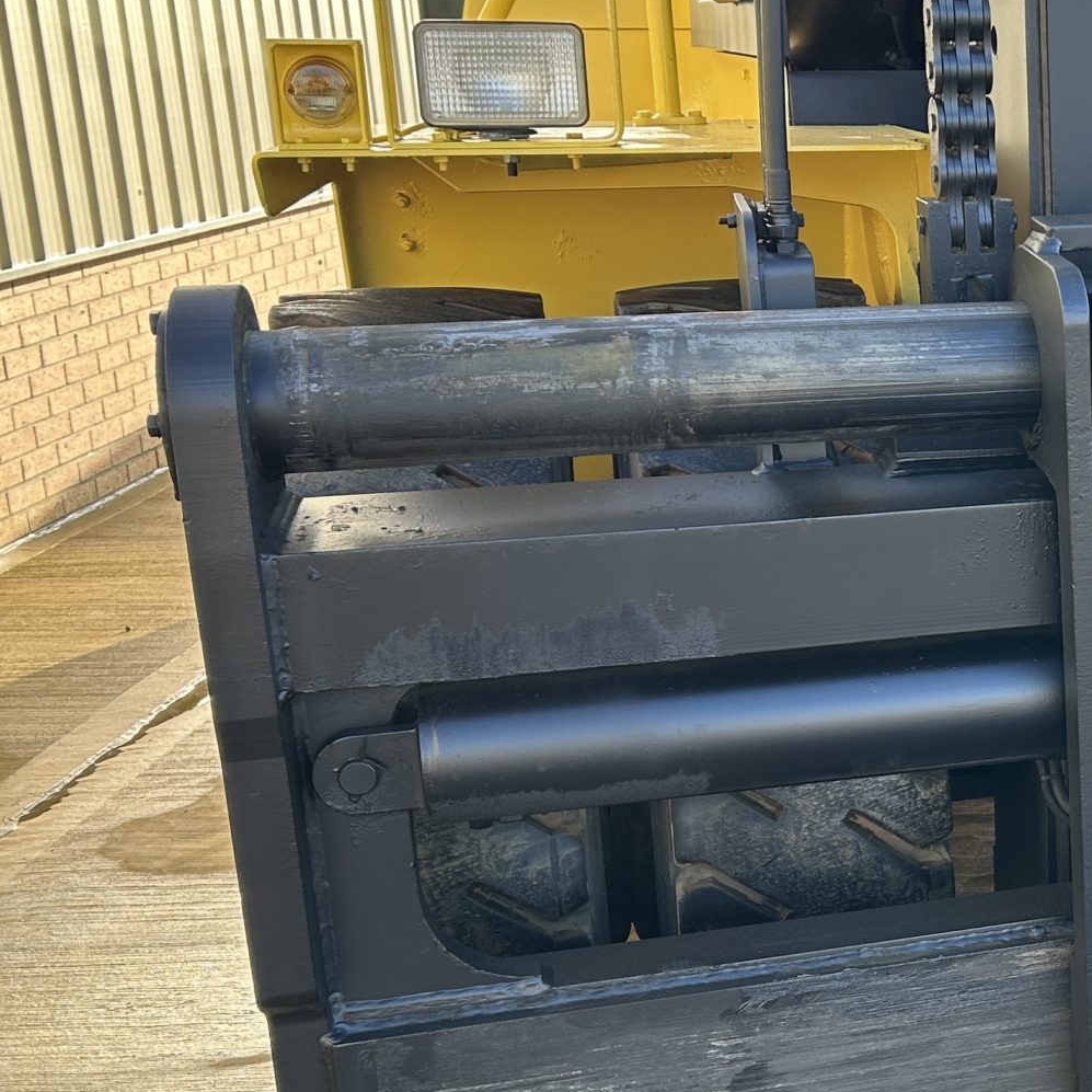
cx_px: 1297
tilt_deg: -14.3
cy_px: 553
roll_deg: +0.5
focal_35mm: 59
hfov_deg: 26.1
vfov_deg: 29.1
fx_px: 2106
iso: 50
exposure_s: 1/342
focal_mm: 5.7
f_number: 1.5
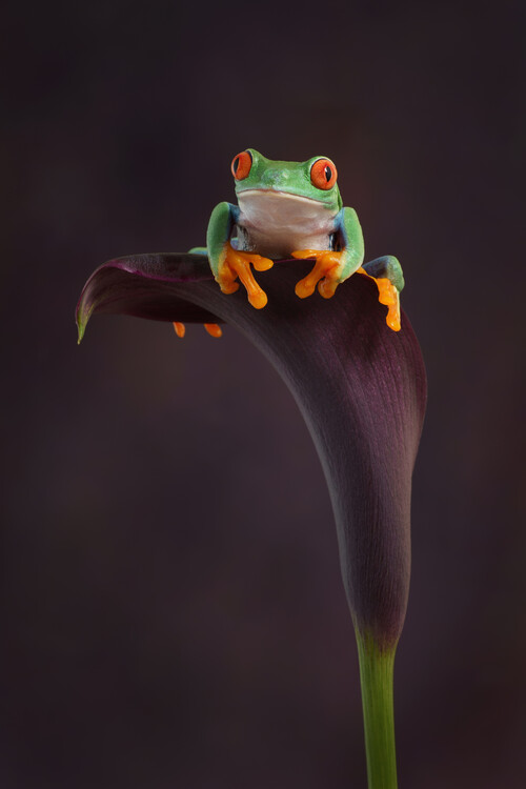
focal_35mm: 180
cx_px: 263
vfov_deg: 11.4
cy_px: 394
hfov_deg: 7.6
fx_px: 3945
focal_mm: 180
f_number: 16
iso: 200
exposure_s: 1/200
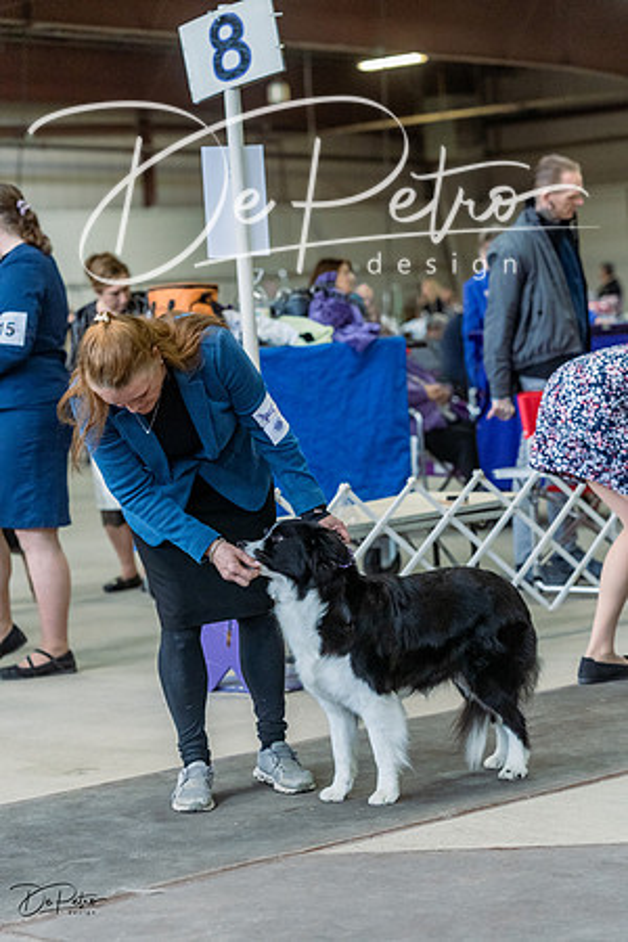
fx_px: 2616
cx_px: 314
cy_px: 471
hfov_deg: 13.7
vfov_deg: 20.4
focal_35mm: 100
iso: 6400
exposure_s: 1/400
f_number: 4
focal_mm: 100
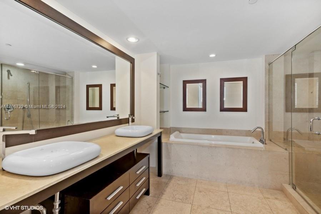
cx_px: 160
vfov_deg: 70.5
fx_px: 152
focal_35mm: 17
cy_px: 107
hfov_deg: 93.3
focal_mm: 17
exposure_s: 1/13
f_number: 8
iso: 200
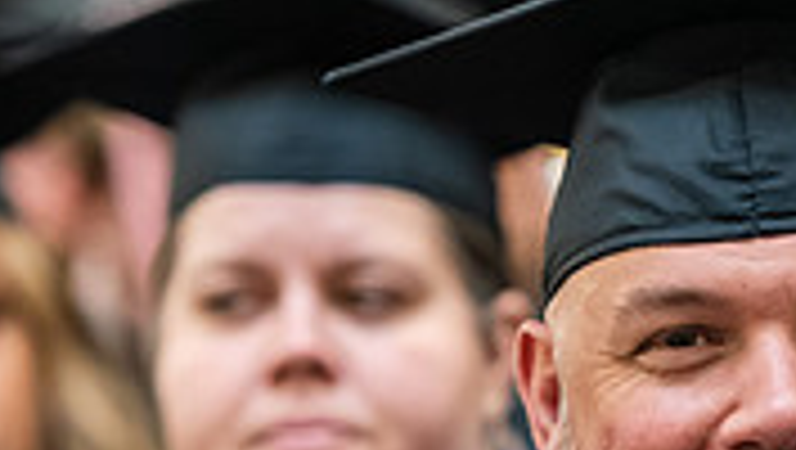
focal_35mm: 497
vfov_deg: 2.5
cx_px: 895
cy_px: 538
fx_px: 10501
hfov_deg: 4.3
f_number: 3.2
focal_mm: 145
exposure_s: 1/200
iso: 3200
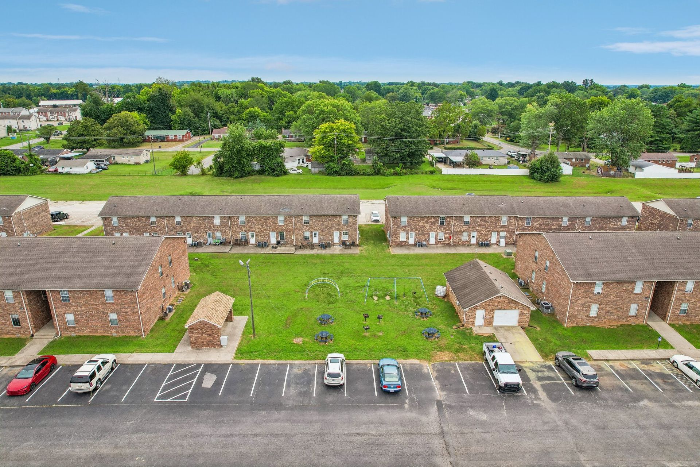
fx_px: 428
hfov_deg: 78.6
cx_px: 350
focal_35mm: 22
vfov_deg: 57.2
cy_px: 234
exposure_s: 1/1500
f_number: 2.8
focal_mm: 8.4
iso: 140
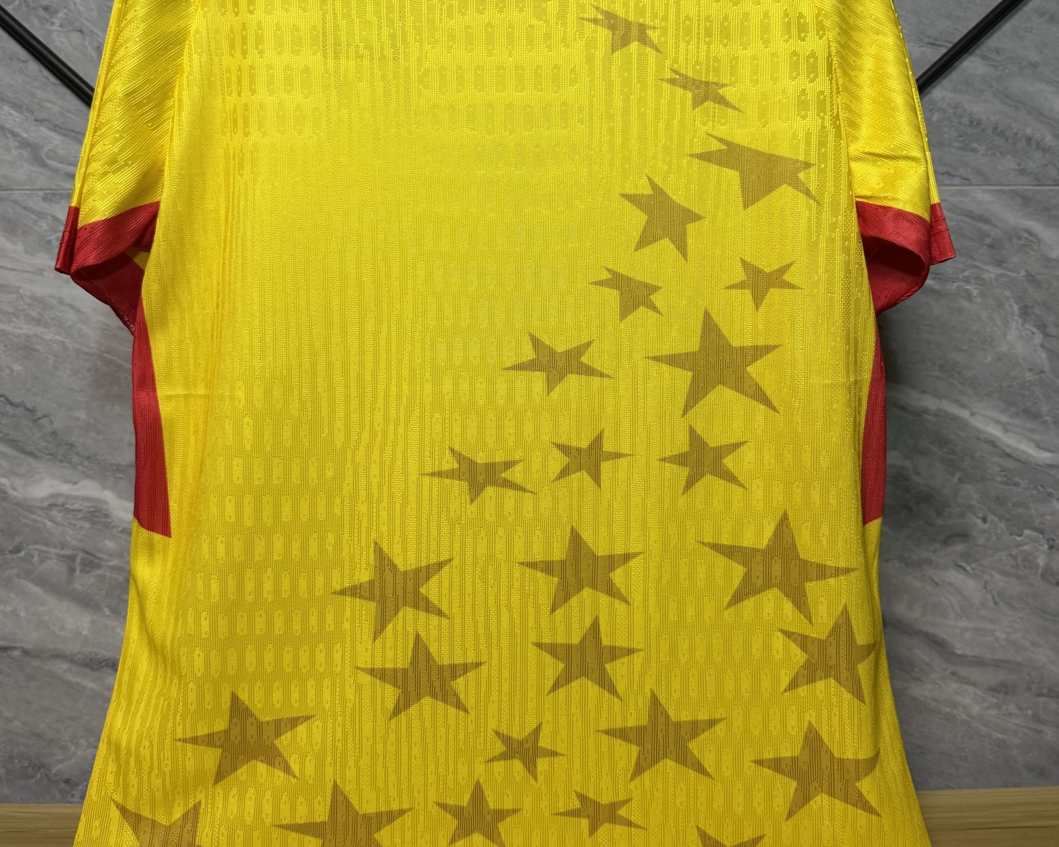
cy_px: 314
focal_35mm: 32
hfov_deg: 55.7
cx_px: 519
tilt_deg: -2.0
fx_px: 1003
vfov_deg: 45.4
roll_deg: +0.6
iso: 125
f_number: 1.78
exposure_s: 1/100
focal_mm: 6.76
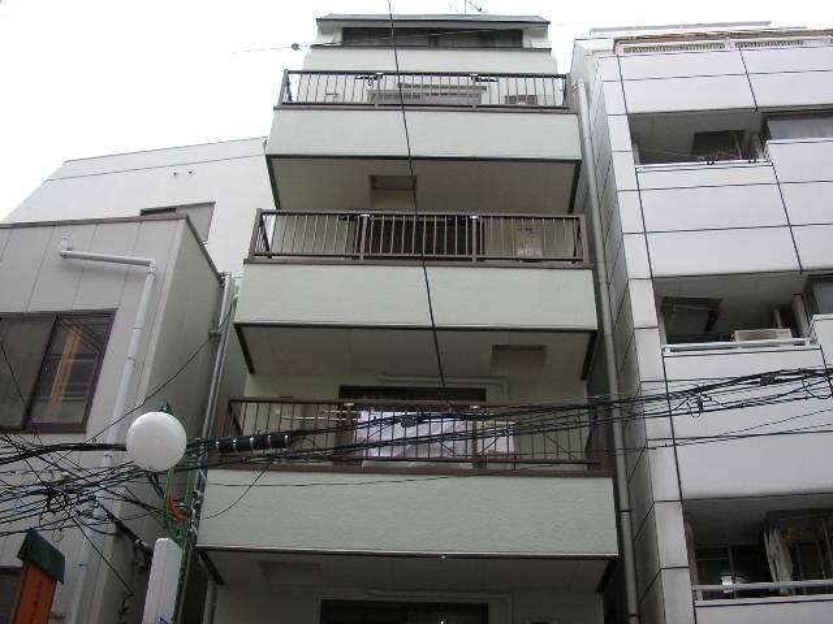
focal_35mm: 38
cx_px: 416
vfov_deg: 37.7
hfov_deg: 49.0
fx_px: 914
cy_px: 312
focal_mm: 5.8
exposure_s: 1/288
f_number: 4.1
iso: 71
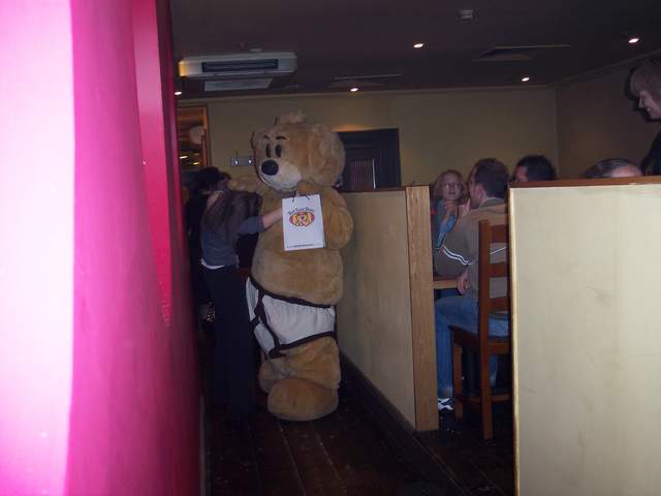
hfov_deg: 49.0
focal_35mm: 38
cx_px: 330
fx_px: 726
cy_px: 248
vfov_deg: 37.7
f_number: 2.8
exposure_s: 1/30
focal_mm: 8
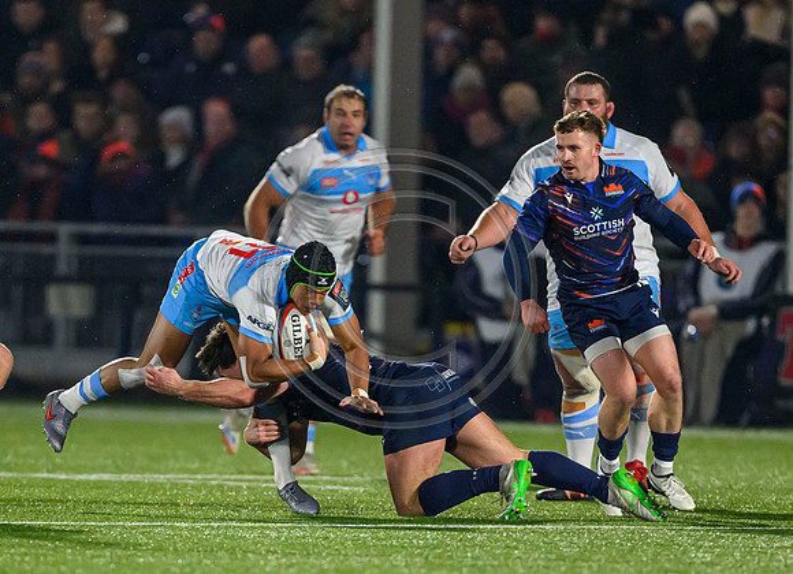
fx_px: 20556
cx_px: 371
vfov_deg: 1.6
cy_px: 511
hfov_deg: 2.2
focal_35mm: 908
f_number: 2.8
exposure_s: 1/1600
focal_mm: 400
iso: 5000
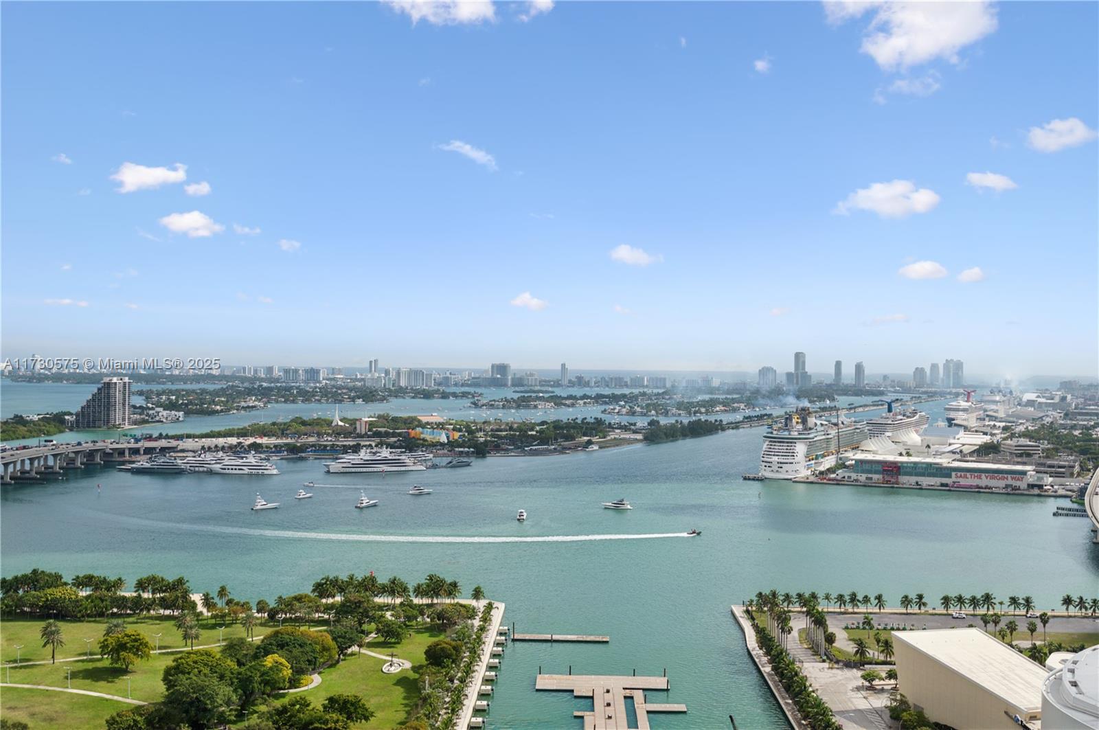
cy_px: 365
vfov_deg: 37.8
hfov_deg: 54.5
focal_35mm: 35
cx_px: 550
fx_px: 1067
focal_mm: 35
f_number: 8
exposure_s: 1/5000
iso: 250
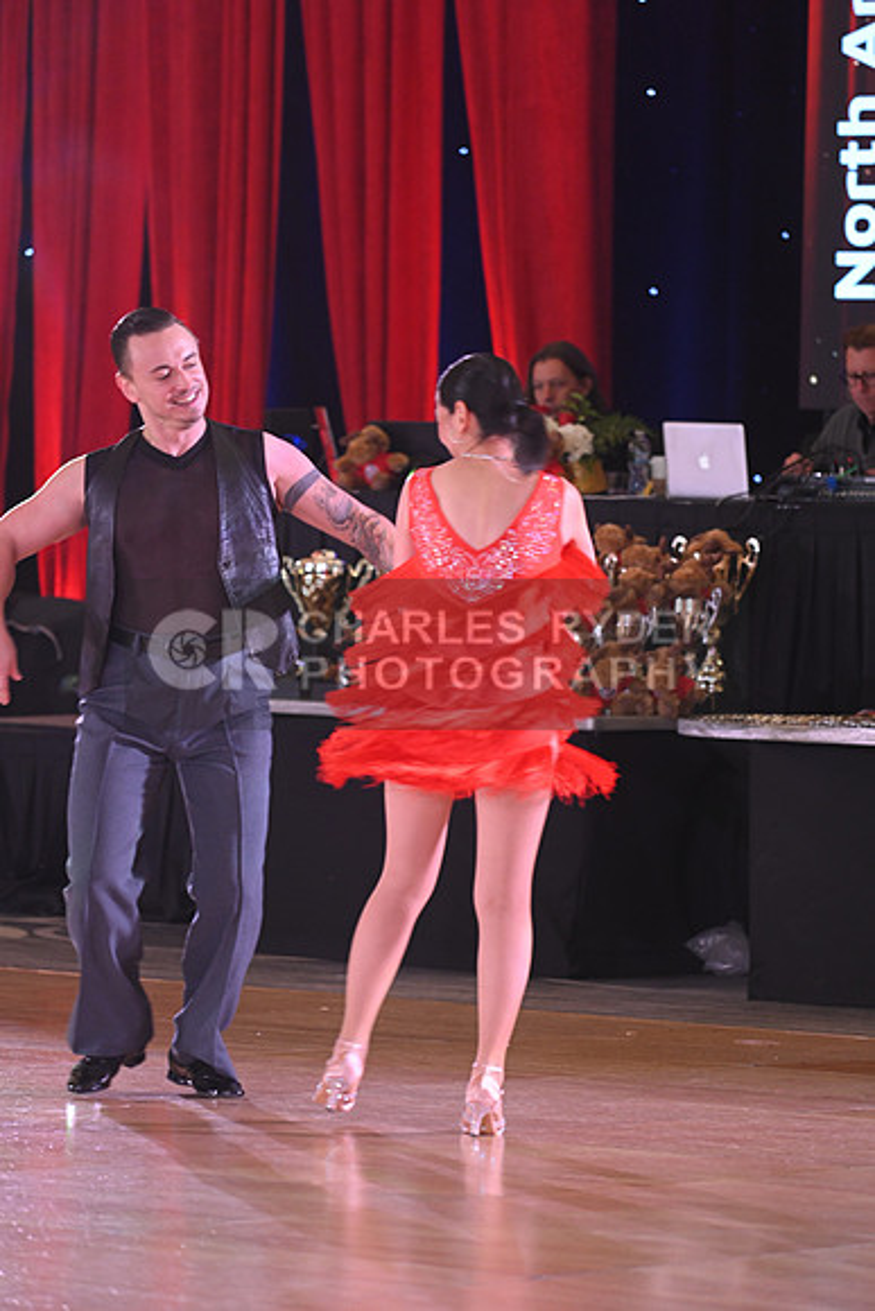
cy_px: 656
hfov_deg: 6.9
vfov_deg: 10.3
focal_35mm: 200
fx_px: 7287
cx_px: 438
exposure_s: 1/200
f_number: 4.5
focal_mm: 200
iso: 1600
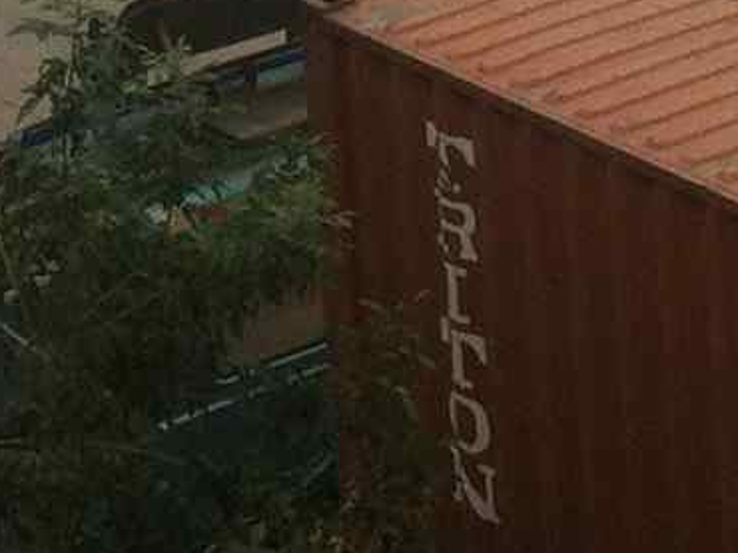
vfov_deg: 5.8
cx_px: 690
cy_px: -860
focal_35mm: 245
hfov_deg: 8.1
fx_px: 5220
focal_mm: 3.85
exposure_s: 1/973
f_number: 2.8
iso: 80
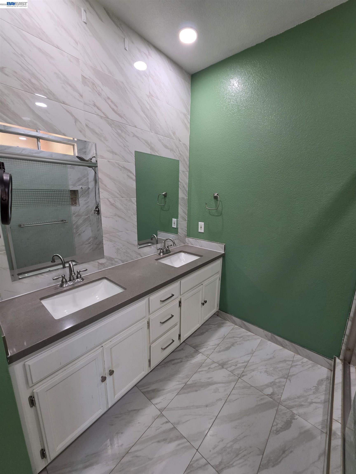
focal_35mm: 13
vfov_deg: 106.2
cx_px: 178
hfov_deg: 89.9
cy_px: 237
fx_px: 178
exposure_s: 1/120
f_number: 1.9
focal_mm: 2.2
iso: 125
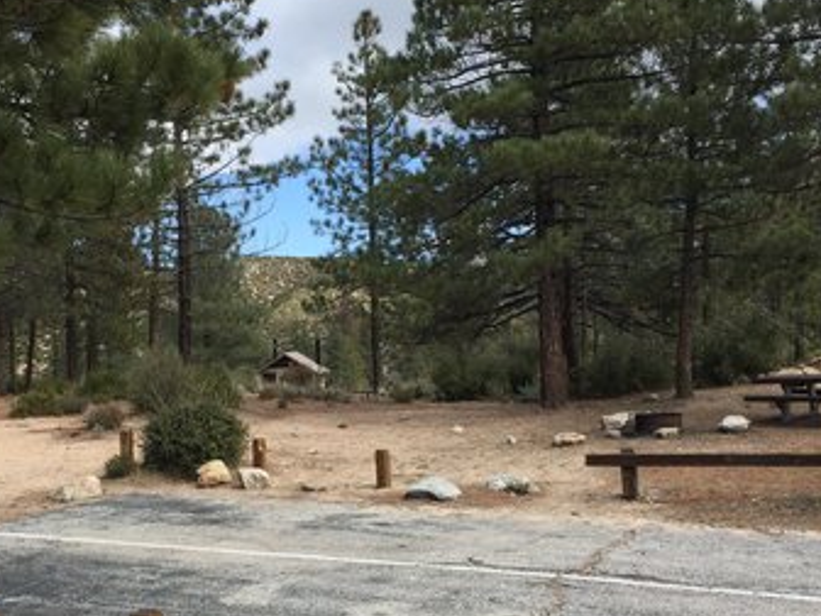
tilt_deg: +1.2
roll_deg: +1.1
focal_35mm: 46
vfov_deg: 31.5
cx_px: 304
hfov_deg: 40.9
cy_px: 335
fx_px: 1091
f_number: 2.2
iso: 32
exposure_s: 1/1199
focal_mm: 4.15
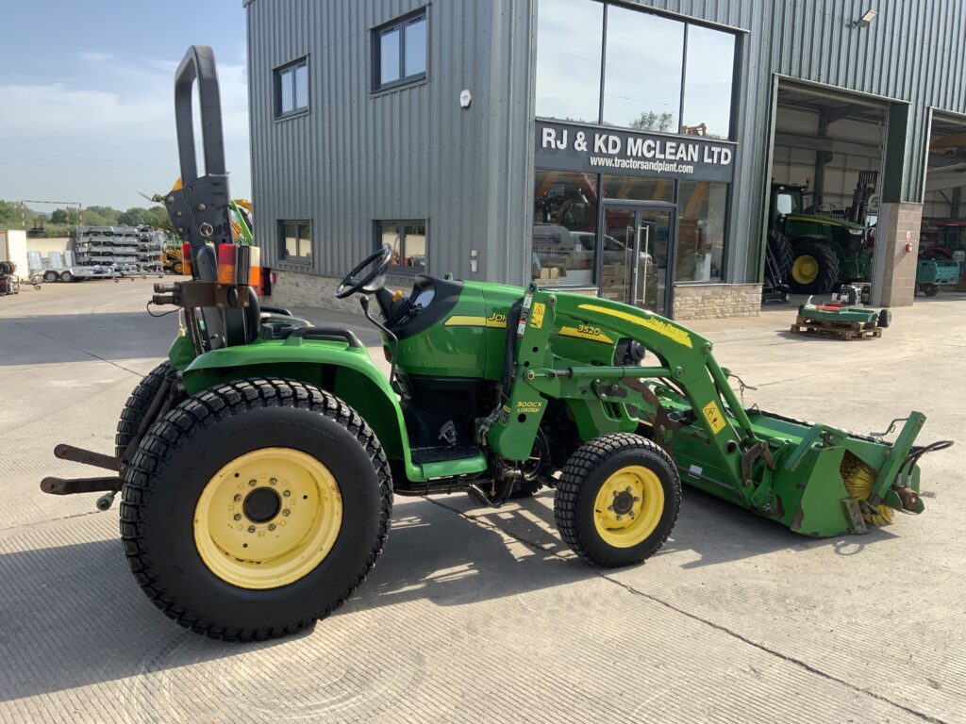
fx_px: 809
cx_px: 483
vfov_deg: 48.2
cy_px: 362
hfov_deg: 61.7
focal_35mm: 29
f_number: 1.8
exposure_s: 1/770
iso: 16
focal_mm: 3
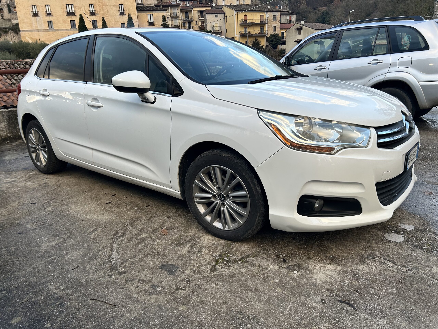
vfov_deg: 53.1
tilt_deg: -17.0
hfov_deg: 67.3
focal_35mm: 26
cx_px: 219
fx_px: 329
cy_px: 164
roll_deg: +2.3
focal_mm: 5.7
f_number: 1.5
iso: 40
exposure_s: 1/215
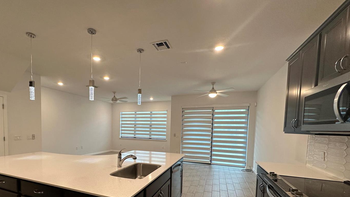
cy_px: 138
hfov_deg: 91.9
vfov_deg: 59.0
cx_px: 147
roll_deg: -1.2
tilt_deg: -3.7
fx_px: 167
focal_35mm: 18
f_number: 2.2
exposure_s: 1/120
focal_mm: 2.22
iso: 200
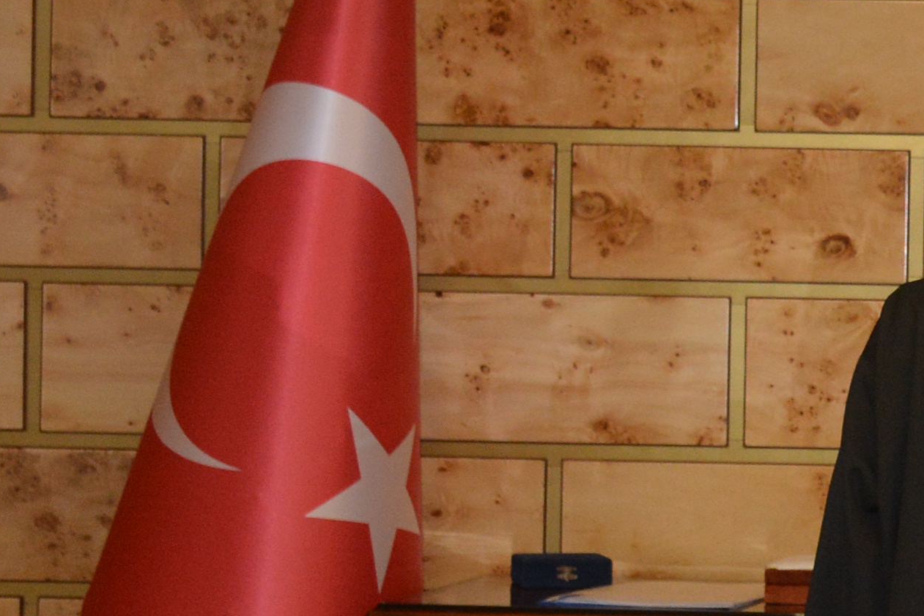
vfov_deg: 8.7
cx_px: 1661
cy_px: 300
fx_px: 4030
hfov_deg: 12.0
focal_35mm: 157
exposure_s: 1/60
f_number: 3.5
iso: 720
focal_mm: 22
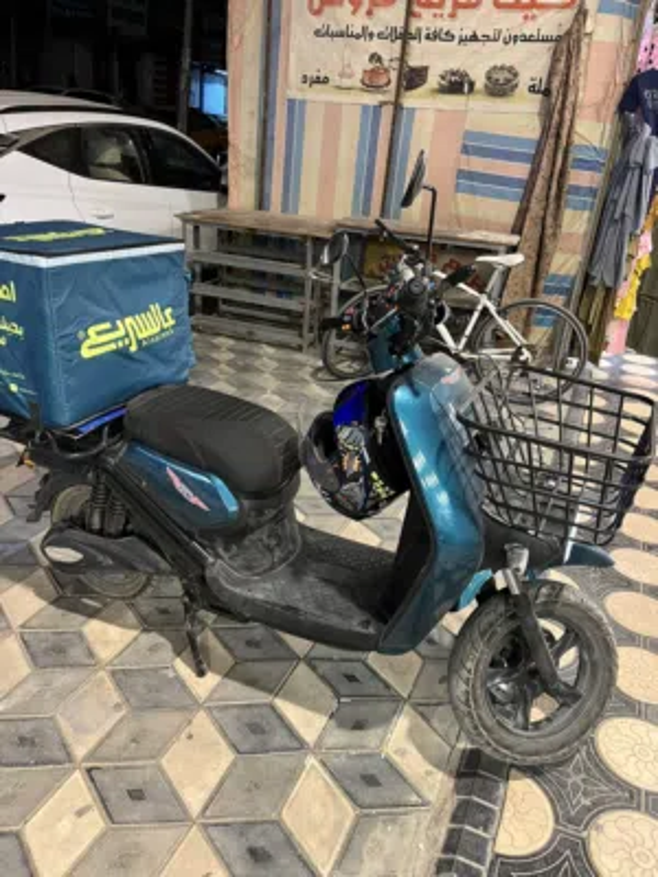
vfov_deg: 67.3
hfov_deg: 53.1
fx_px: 659
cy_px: 438
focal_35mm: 26
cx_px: 329
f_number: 1.6
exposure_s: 1/51
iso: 400
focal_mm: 5.1
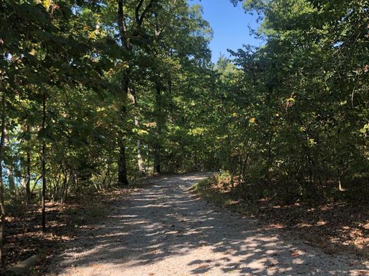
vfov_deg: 37.4
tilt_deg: -11.8
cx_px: 187
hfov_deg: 49.0
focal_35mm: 38
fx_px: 405
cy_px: 176
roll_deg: -1.2
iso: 20
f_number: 1.8
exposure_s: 1/291
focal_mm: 3.99
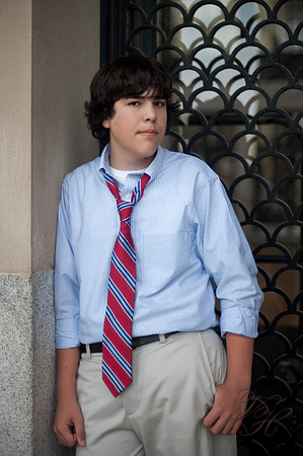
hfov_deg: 26.9
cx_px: 152
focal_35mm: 50
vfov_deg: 39.6
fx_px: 633
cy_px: 228
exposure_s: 1/1250
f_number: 1.4
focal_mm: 50
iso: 320
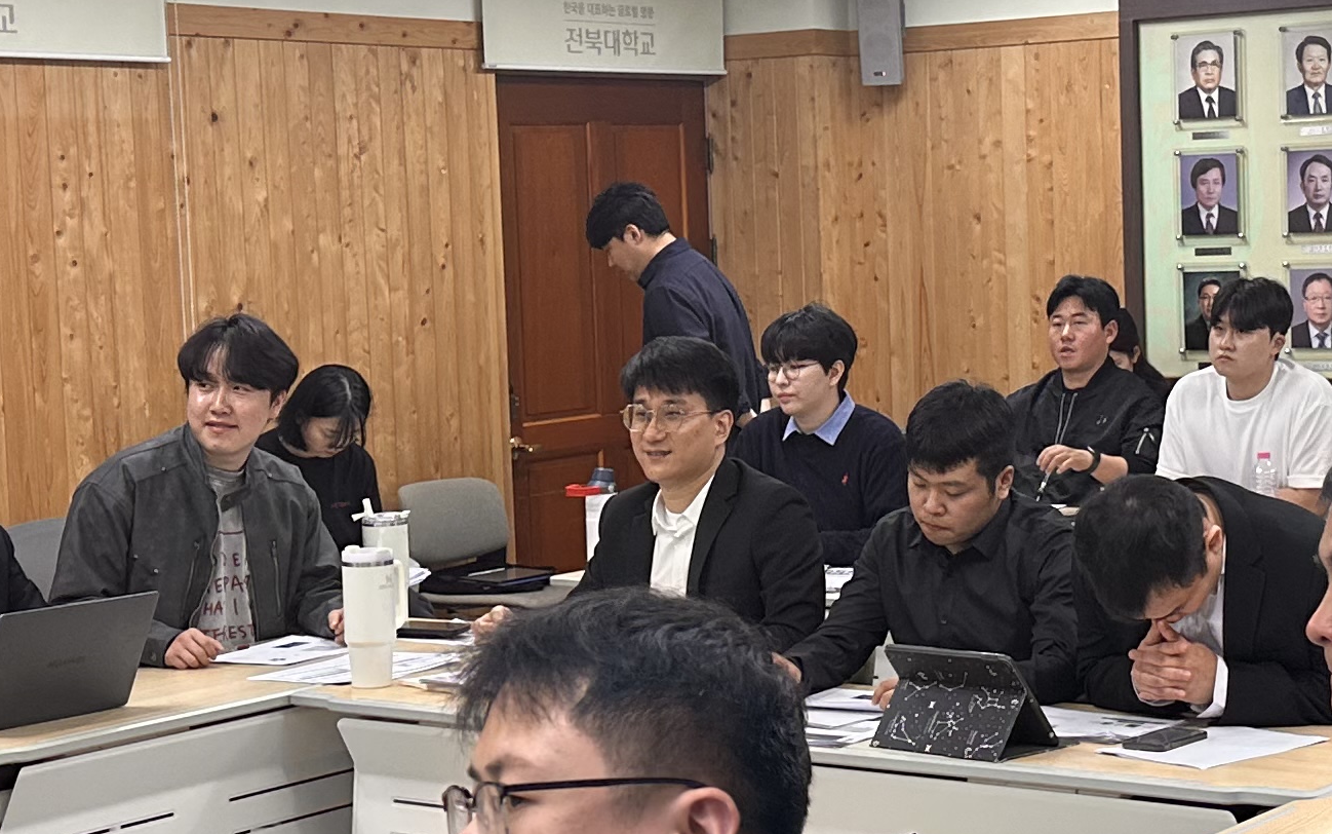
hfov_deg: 26.0
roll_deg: +3.1
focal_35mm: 79
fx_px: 2869
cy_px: 426
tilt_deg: -4.3
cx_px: 891
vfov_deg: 16.5
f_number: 1.78
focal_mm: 6.86
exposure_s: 1/120
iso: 160
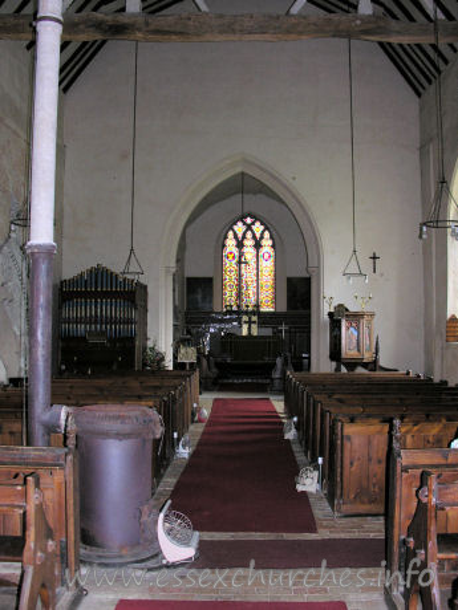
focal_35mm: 35
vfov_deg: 52.6
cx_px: 229
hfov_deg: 40.7
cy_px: 305
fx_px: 617
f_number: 2.8
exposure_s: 1/60.1
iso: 154
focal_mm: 8.9
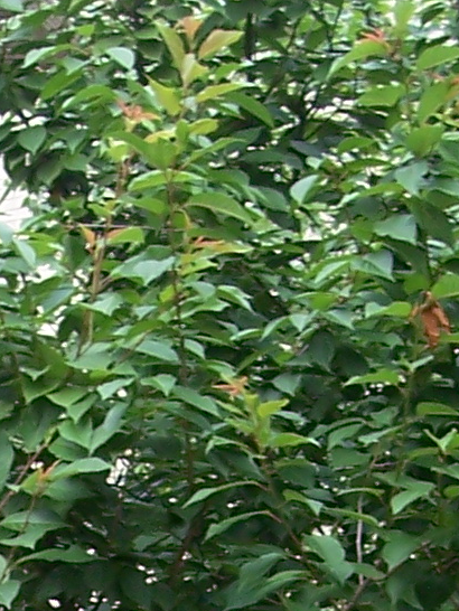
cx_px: -327
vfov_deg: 9.2
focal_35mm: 204
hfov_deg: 7.1
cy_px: 1143
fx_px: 3604
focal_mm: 8
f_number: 3.4
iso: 100
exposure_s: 1/180
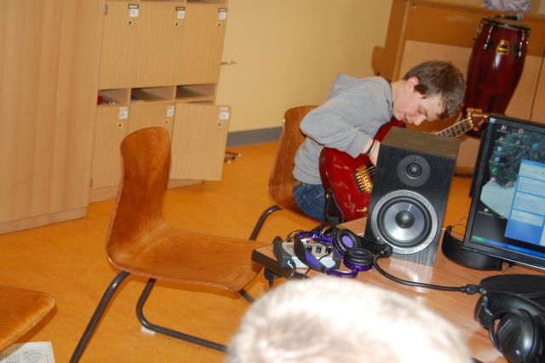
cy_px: 182
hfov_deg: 37.9
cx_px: 272
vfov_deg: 25.7
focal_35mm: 52
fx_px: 794
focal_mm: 35
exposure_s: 1/60
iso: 400
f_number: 4.8
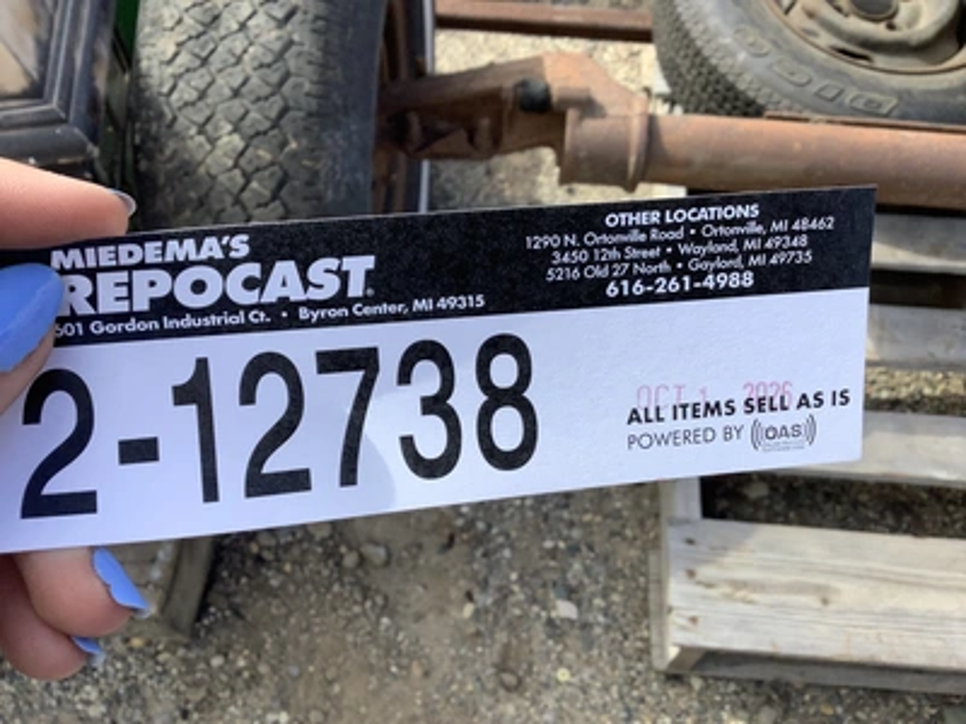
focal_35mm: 31
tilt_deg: -56.5
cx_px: 483
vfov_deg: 45.4
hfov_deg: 58.4
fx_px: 865
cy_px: 362
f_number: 2.4
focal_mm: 3.3
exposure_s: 1/715
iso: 25
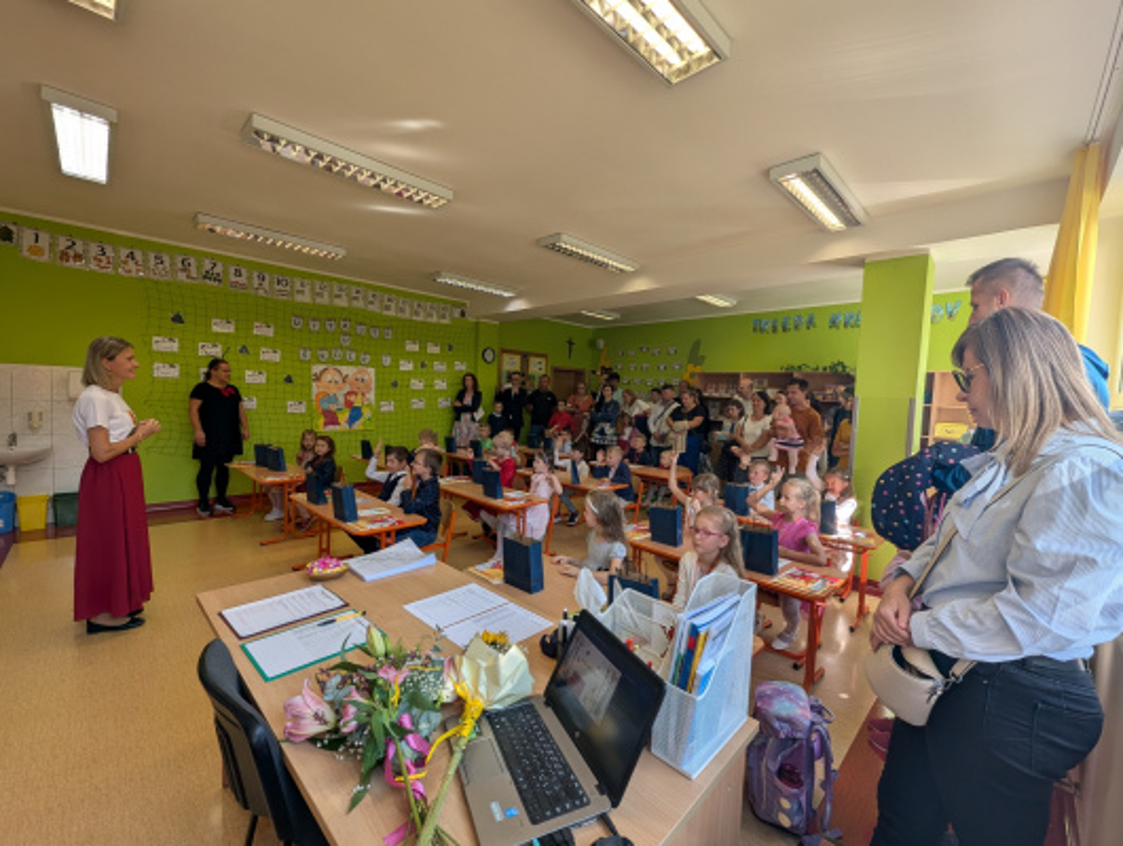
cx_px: 562
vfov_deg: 90.1
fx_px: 422
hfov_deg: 106.1
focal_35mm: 13
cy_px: 423
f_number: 2.2
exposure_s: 1/86.6
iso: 39
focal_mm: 1.95
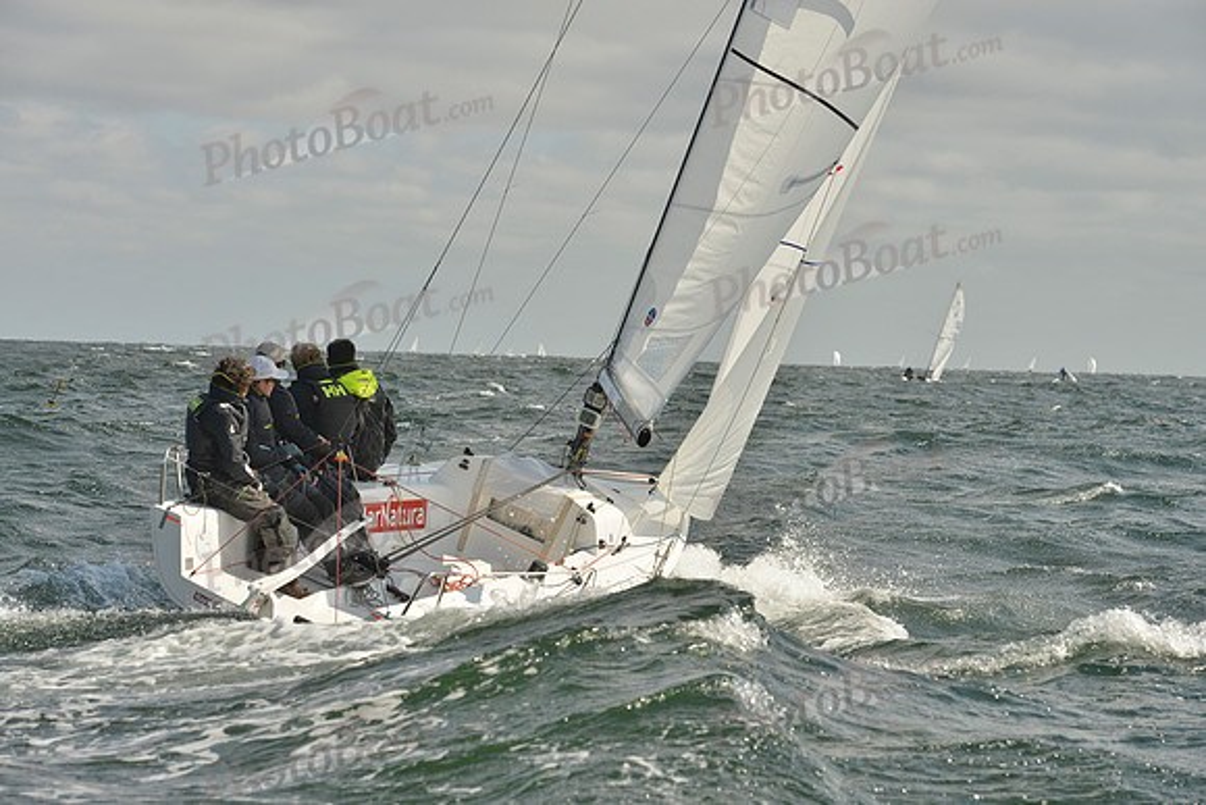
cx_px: 603
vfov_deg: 11.4
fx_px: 4021
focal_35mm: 120
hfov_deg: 17.1
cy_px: 402
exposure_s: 1/1600
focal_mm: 120
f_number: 10
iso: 400
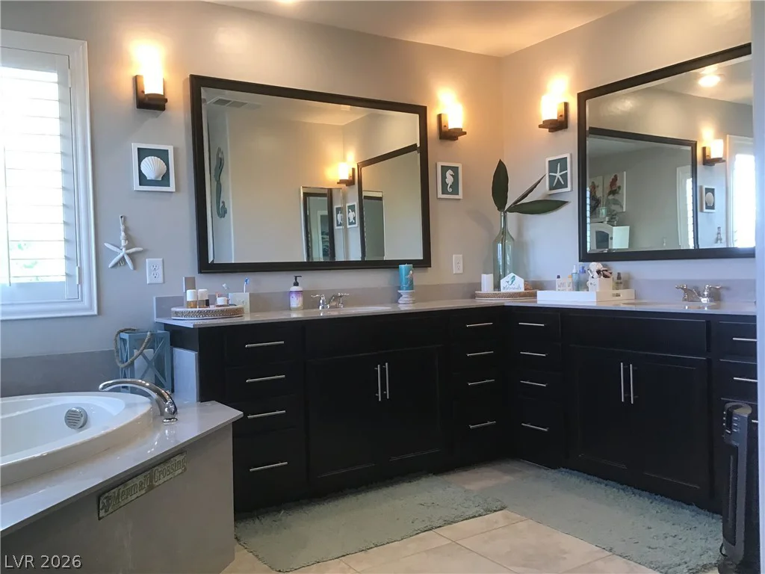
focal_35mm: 31
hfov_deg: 58.4
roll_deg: +1.6
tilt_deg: -1.4
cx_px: 382
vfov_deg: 45.4
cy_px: 287
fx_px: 685
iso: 40
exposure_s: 1/30
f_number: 2.4
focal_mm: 3.3
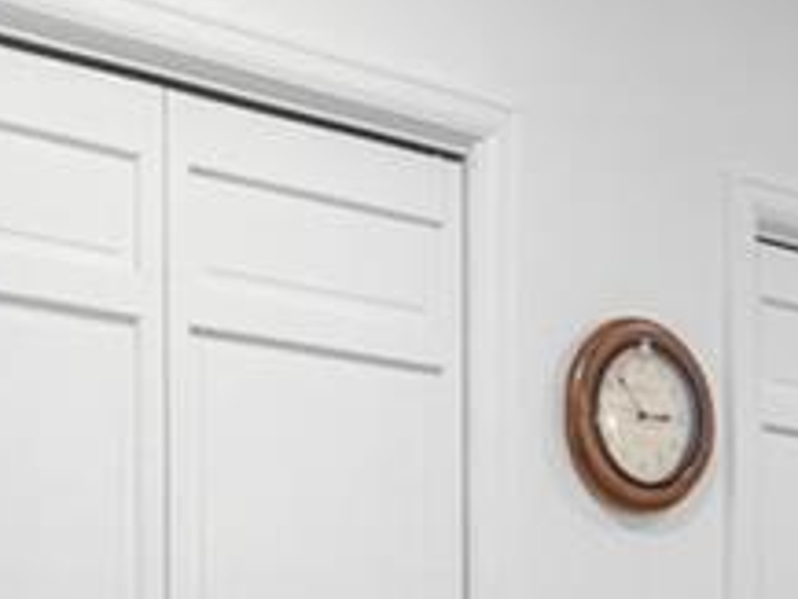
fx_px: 2122
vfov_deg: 15.0
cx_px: 952
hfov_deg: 20.0
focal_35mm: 92
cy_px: 867
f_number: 9
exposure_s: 1/3
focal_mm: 13
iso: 400
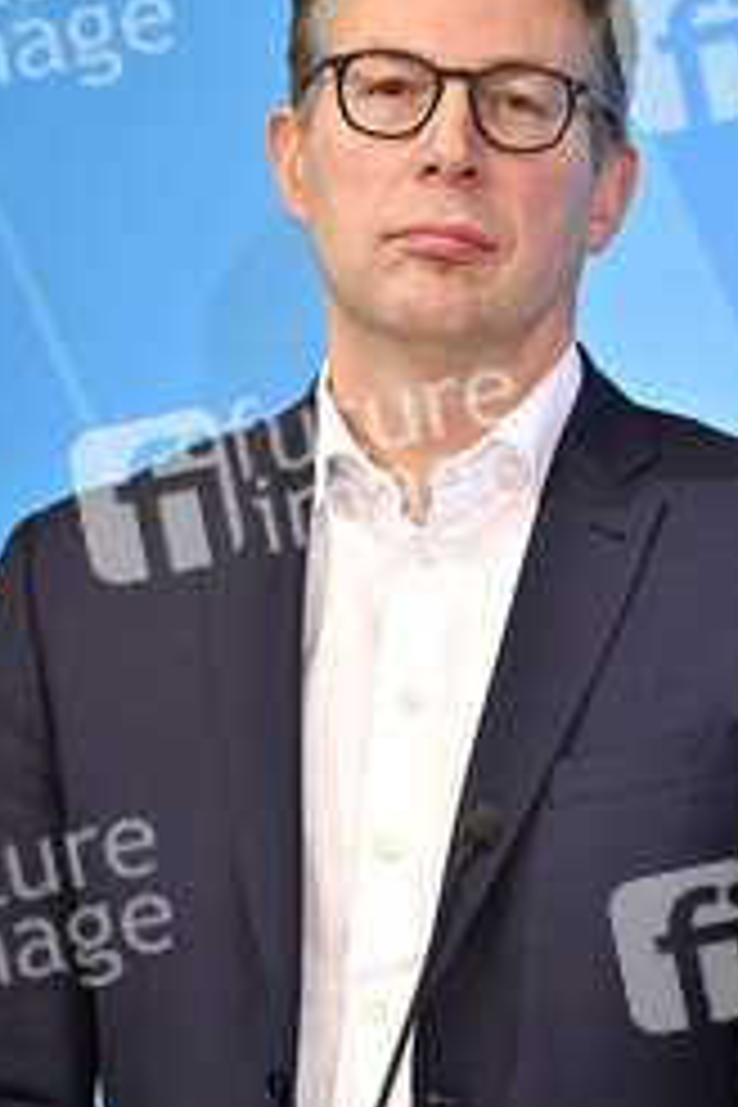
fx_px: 9993
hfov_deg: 4.2
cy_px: 702
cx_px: 432
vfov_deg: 6.3
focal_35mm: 325
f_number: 2.8
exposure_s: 1/400
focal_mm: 200
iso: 500
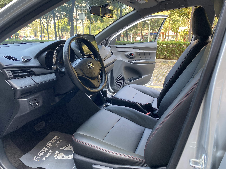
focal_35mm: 26
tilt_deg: -15.7
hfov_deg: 67.3
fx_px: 170
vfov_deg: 53.1
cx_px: 113
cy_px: 84
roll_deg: +0.2
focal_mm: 4.25
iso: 100
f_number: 1.8
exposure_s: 1/121
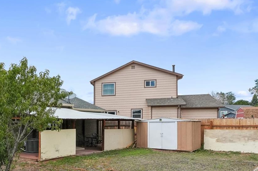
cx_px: 46
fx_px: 208
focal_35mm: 29
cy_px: 117
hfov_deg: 58.1
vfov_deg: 44.1
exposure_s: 1/2000
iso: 800
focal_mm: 10
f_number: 8
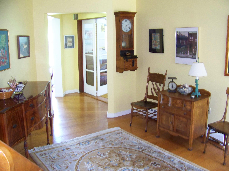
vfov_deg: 38.7
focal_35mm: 37
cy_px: 85
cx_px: 116
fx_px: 245
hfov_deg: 50.1
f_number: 2.8
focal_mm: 5.85
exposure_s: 1/5
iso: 200
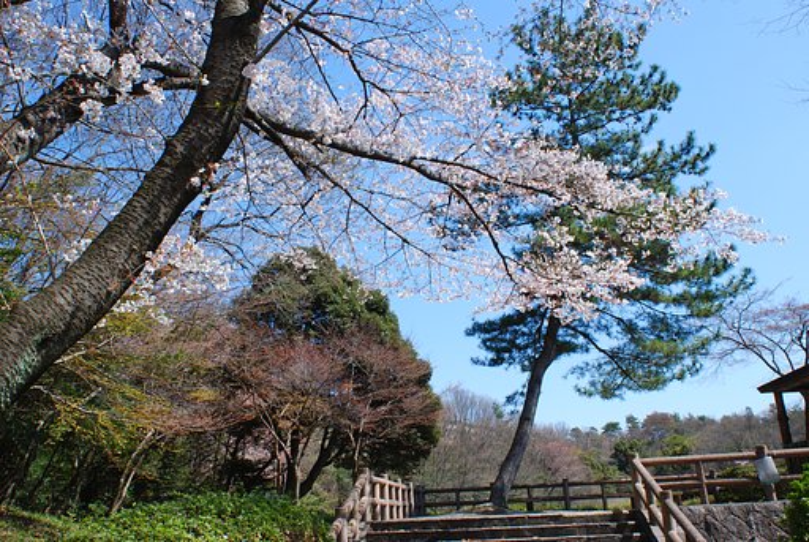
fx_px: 675
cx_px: 404
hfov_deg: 61.9
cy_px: 271
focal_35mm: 30
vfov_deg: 43.7
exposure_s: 1/40
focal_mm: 20
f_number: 16
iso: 100
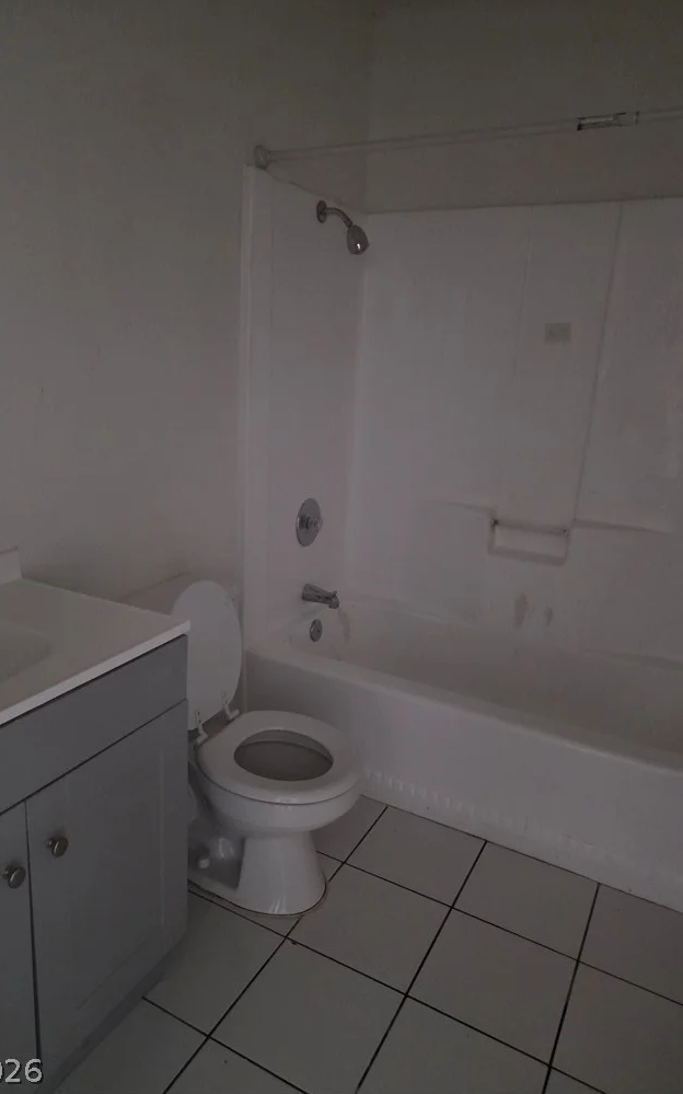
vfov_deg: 72.5
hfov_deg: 49.2
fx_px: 745
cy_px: 536
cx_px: 305
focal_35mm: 25
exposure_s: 1/24
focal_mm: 6.3
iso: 1600
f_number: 1.7
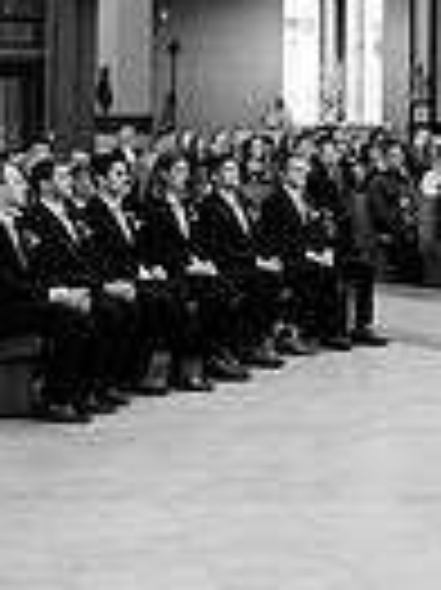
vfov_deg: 18.9
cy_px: 54
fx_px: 1735
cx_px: 648
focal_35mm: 102
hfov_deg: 13.7
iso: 1000
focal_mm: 24
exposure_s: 1/250
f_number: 2.8
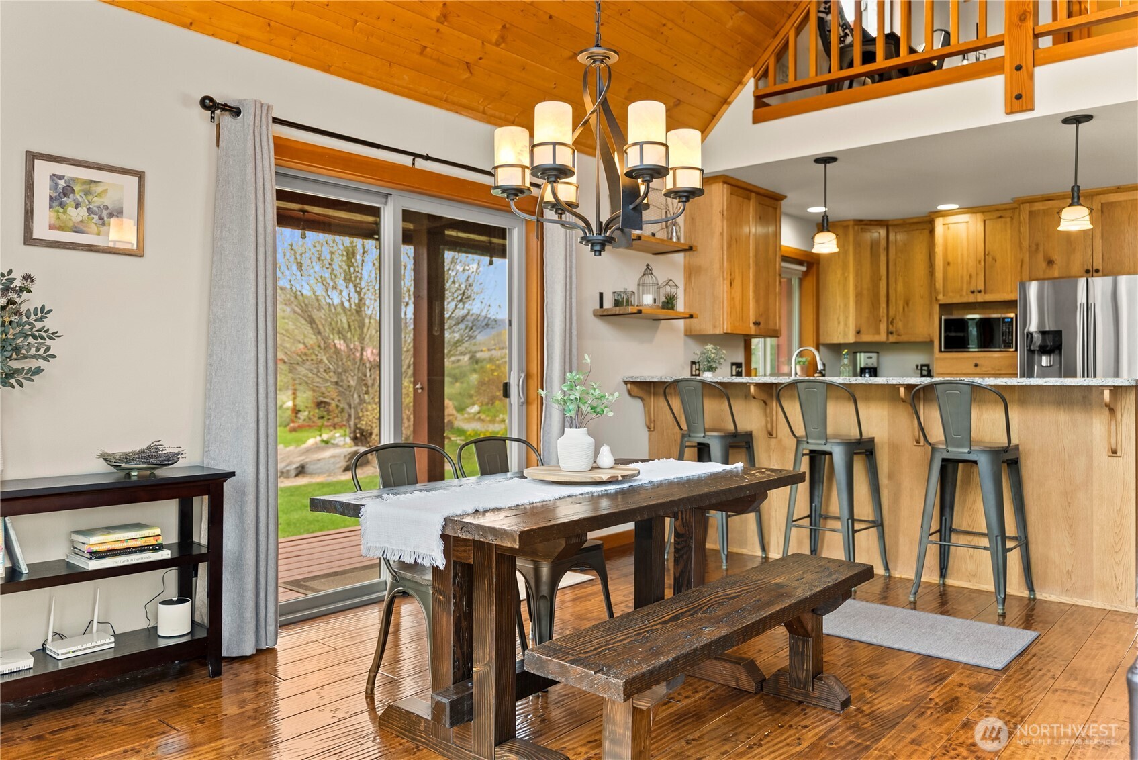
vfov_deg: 49.4
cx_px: 569
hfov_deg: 69.2
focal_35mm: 26
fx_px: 825
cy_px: 380
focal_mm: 26.1
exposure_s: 1/15
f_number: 2.8
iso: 400
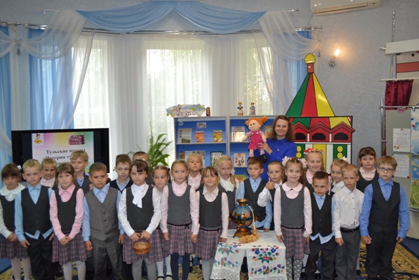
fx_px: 314
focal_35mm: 27
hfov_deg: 67.4
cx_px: 210
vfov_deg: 48.0
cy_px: 140
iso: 400
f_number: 3.5
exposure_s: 1/60
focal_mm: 18
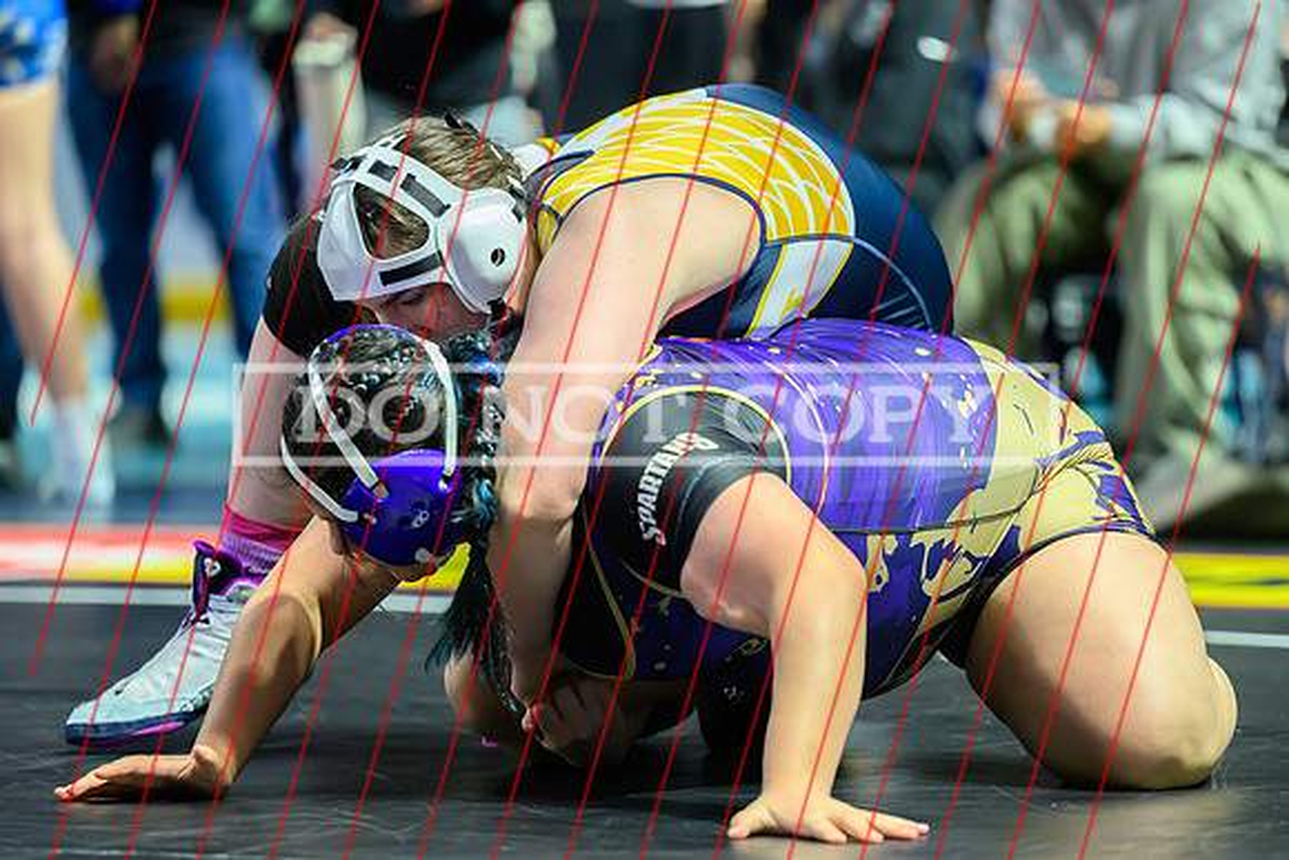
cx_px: 781
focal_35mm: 235
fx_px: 8409
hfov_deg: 8.8
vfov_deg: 5.9
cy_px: 449
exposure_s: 1/500
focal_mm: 185
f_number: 2.8
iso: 3200
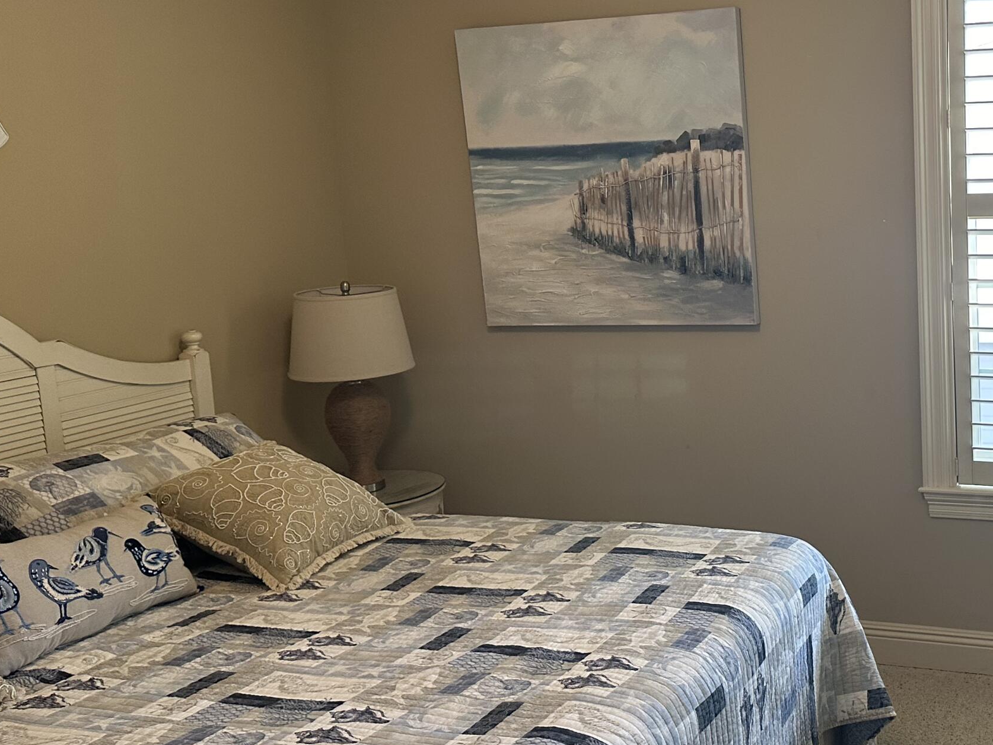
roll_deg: +1.3
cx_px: 845
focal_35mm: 43
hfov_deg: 41.3
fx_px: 1234
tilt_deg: -7.2
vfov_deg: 33.5
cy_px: 316
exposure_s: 1/120
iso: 200
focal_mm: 6.86
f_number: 1.78
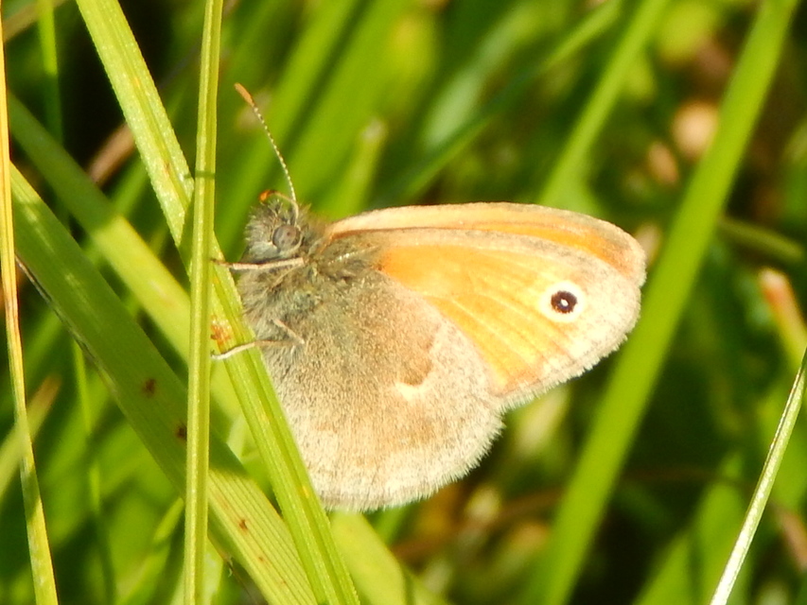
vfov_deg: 4.7
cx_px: 404
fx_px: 7345
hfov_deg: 6.3
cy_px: 302
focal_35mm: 315
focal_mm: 56.5
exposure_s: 1/320
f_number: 5.7
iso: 125
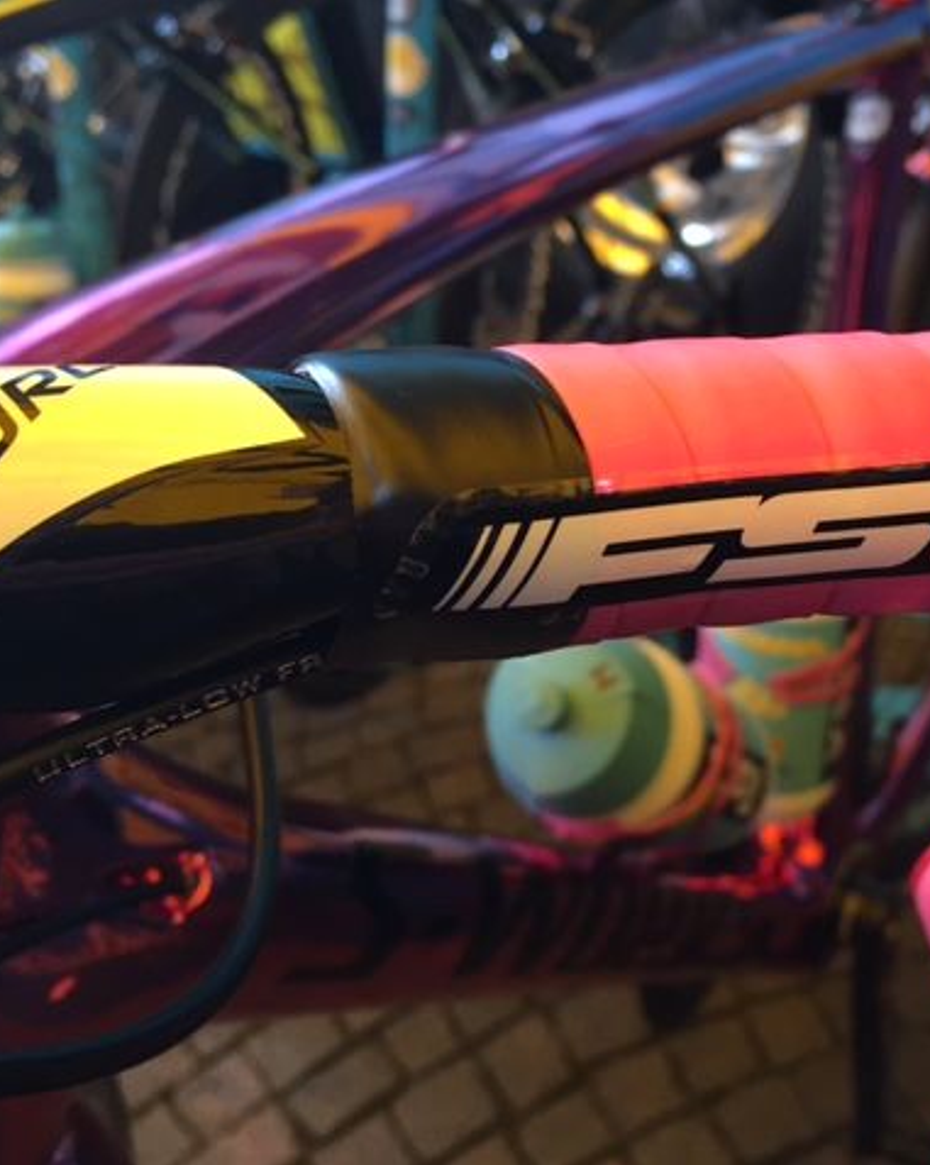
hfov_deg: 38.9
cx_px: 569
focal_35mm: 38
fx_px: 1309
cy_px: 584
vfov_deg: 48.0
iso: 50
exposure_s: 1/33
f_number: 2.2
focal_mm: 4.15
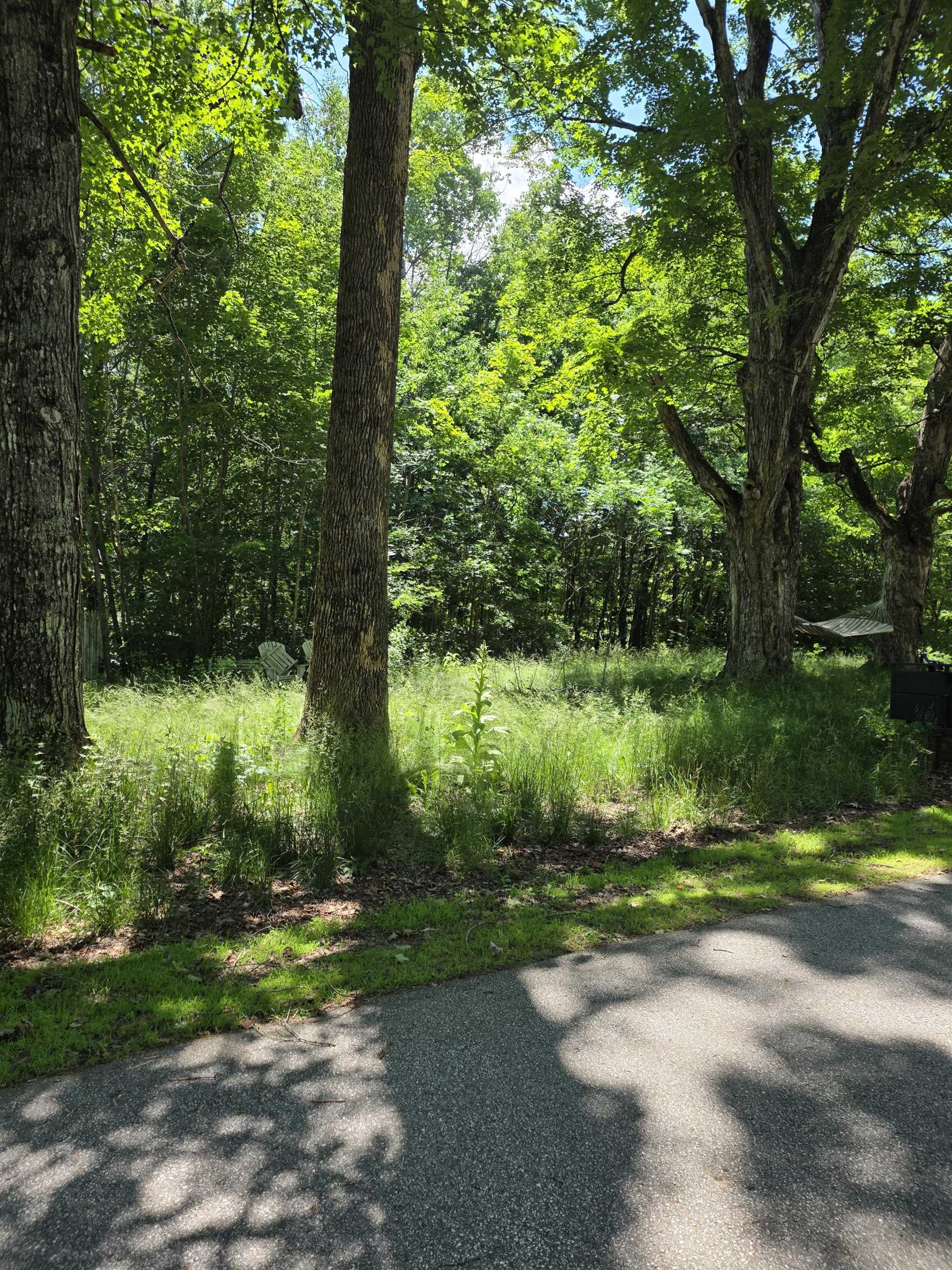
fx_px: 843
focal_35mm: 23
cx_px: 476
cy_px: 635
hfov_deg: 58.9
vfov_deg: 73.9
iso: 80
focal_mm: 6.25
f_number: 1.7
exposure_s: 1/1476
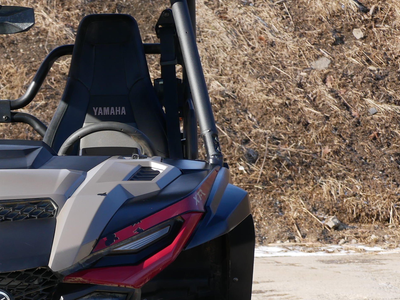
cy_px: 228
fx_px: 2717
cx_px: -40
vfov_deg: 6.3
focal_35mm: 235
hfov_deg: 8.4
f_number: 5.6
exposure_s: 1/320
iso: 200
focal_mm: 49
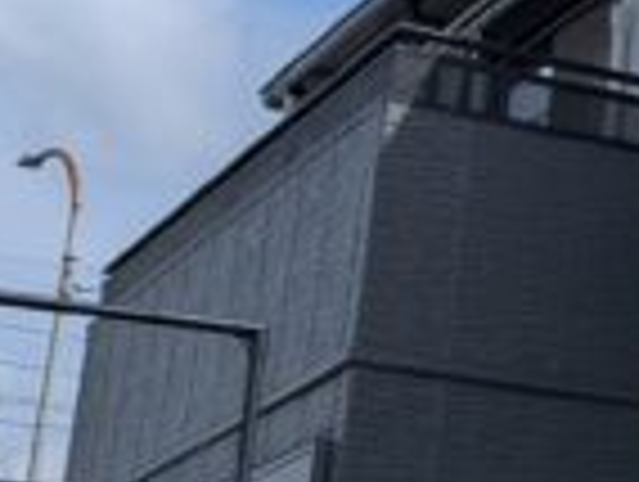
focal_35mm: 135
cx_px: 1206
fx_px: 2496
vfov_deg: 11.0
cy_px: 117
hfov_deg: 13.0
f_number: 1.68
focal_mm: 6.9
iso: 20
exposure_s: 1/1845
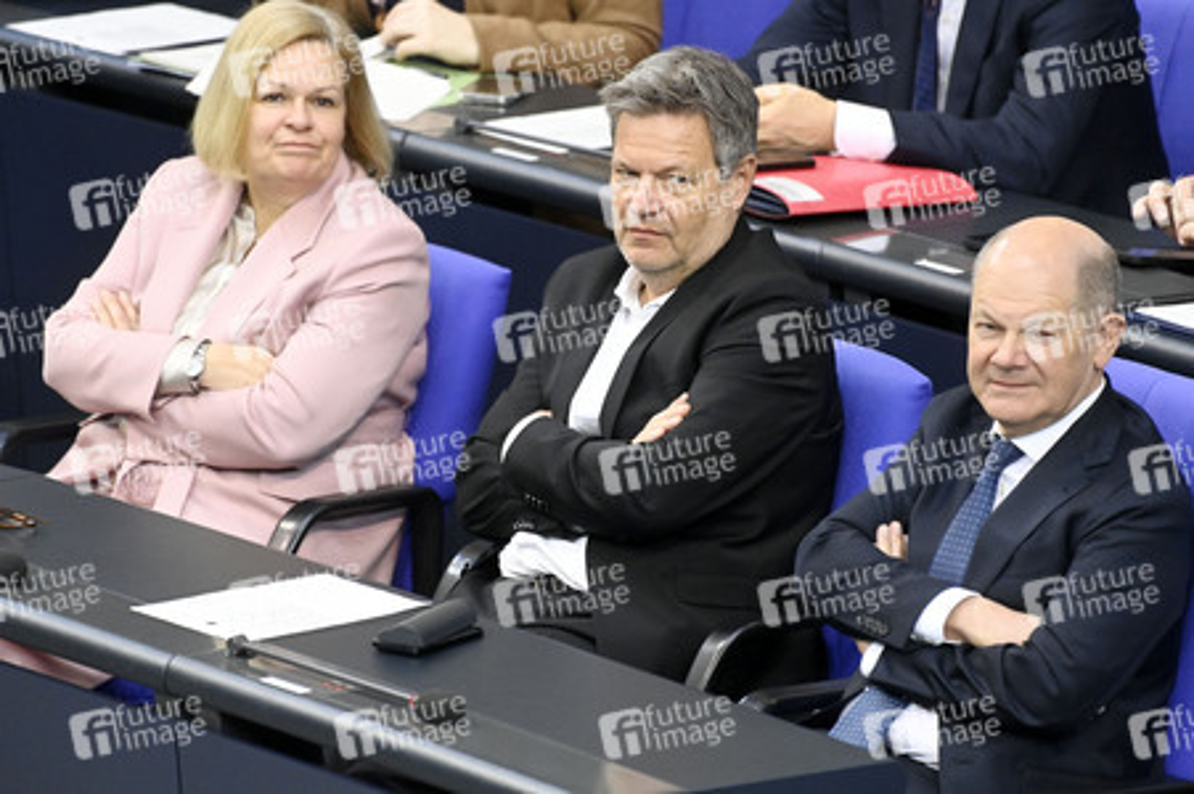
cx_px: 597
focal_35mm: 450
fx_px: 14914
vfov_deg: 3.1
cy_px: 397
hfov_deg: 4.6
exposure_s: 1/400
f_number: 5.6
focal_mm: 450
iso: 10000
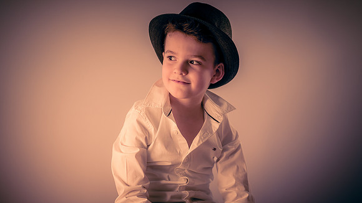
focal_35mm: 100
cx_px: 158
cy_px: 114
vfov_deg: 12.1
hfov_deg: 21.3
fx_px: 961
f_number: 1.8
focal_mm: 85
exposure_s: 1/80
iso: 100
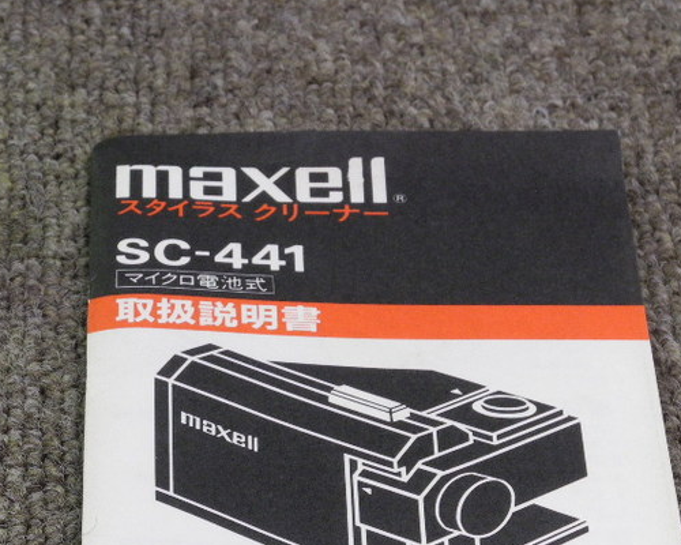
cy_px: 346
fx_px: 3547
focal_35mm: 176
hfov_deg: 10.9
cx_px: 143
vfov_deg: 8.8
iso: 400
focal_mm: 20.1
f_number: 6.3
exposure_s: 1/14.3
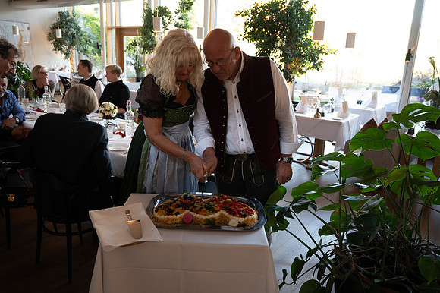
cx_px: 220
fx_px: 348
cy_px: 146
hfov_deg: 64.6
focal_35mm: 28
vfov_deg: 45.6
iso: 400
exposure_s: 1/50
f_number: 3.5
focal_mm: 28.5
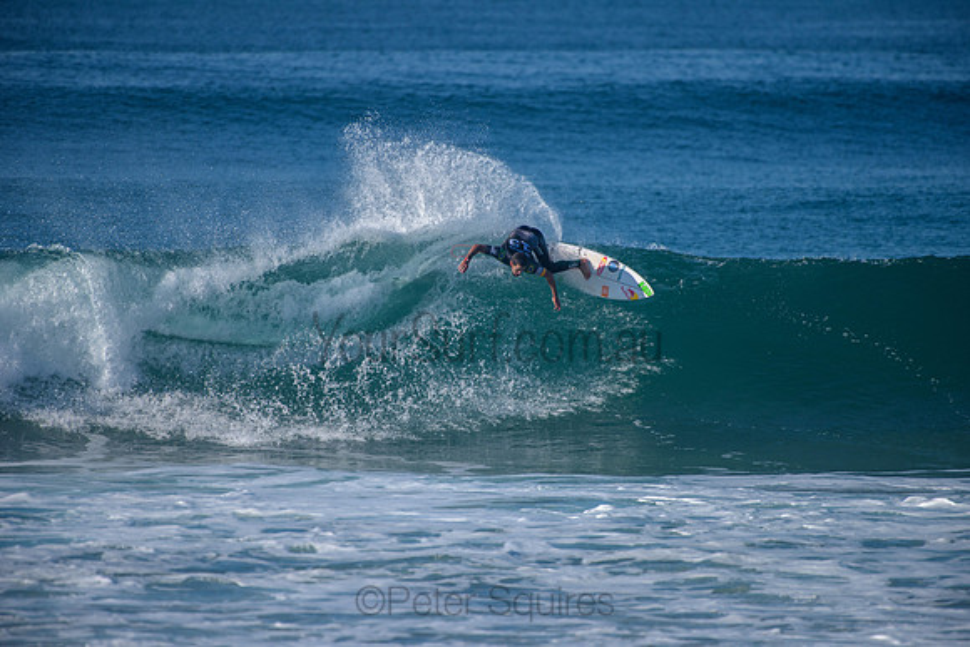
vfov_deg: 2.8
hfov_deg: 4.1
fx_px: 13475
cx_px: 485
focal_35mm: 500
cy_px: 324
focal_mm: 500
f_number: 5.6
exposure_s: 1/2000
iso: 200
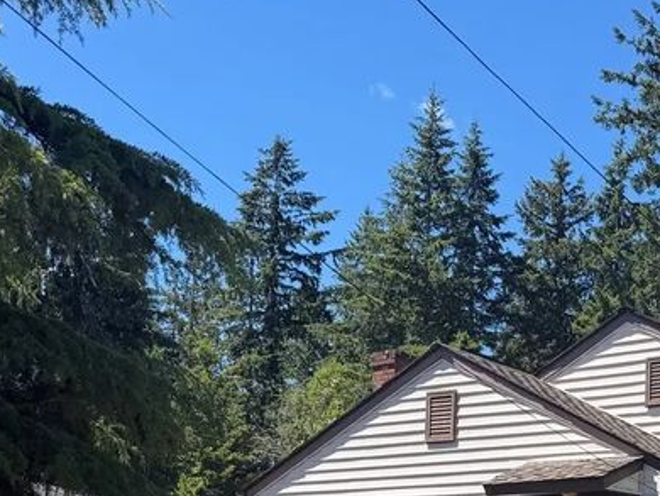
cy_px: 576
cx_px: 604
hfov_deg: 29.3
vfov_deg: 21.8
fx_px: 1202
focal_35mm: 63
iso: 80
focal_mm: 6.76
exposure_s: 1/2525
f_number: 1.78
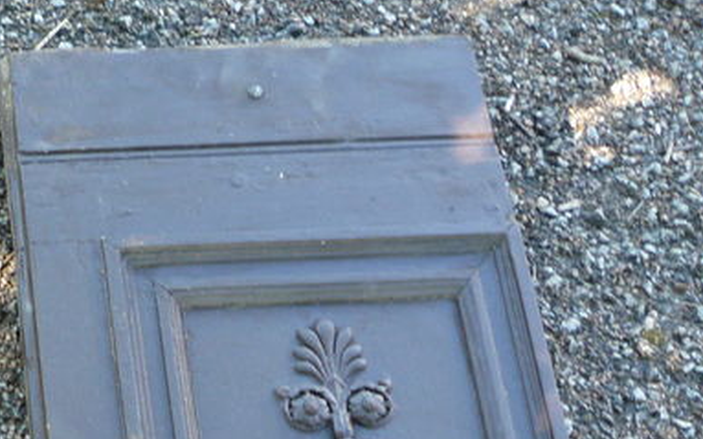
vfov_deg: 14.9
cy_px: 604
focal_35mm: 83
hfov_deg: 23.5
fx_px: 1589
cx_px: -55
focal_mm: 5.2
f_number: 3.3
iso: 125
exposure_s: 1/30
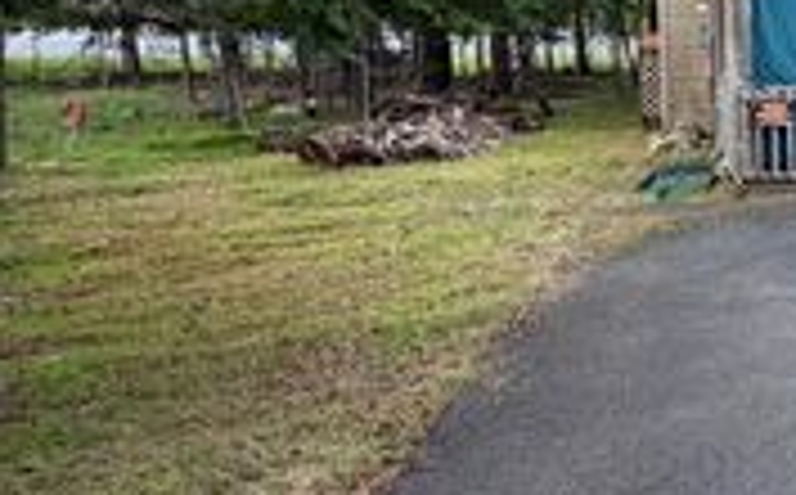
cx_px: 1048
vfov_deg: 30.0
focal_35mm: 42
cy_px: 137
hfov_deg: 33.6
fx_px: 910
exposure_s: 1/121
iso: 125
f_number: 2.2
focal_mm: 2.22
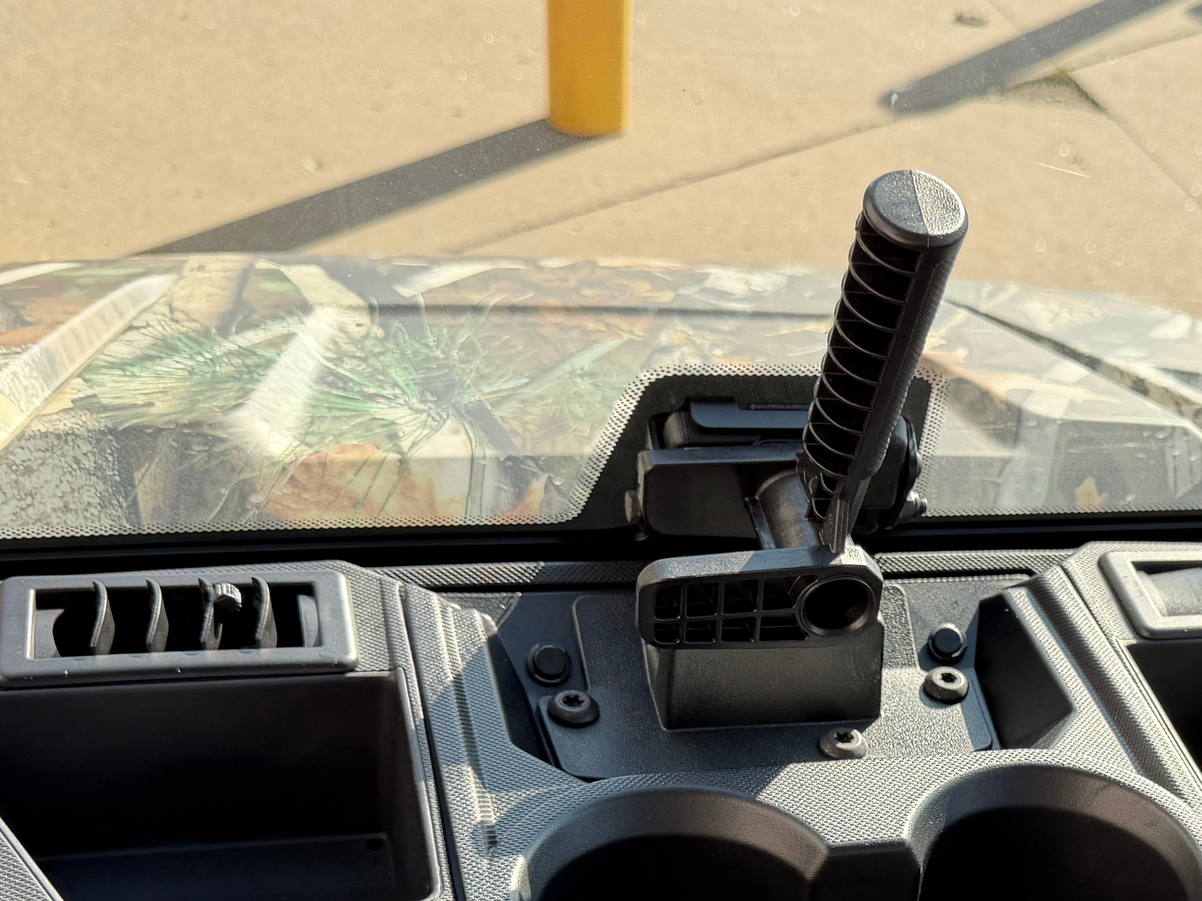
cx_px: 1022
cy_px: 901
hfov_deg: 34.6
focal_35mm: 53
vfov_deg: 26.1
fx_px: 1840
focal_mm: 6.76
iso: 80
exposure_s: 1/322
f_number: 1.78
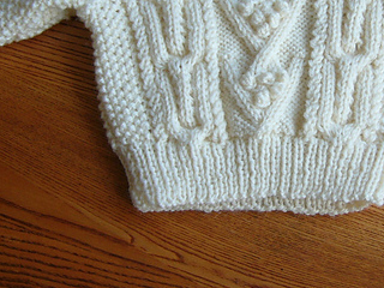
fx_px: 777
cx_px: 254
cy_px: 73
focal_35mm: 70
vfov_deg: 20.8
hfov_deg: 27.6
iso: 100
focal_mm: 5.8
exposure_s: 1/25
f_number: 2.8
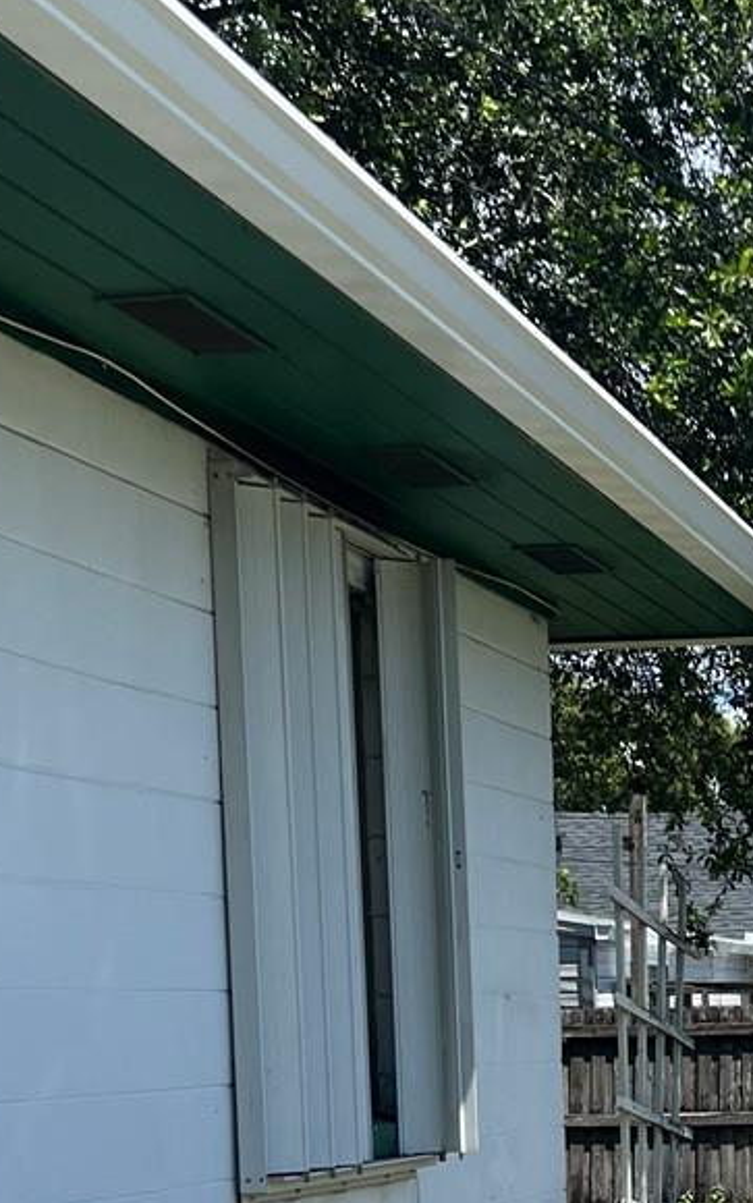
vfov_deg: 26.0
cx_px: 998
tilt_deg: -2.1
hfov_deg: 16.2
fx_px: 2493
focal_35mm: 76
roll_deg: +2.2
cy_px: 1139
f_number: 1.5
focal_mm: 5.7
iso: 50
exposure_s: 1/3968
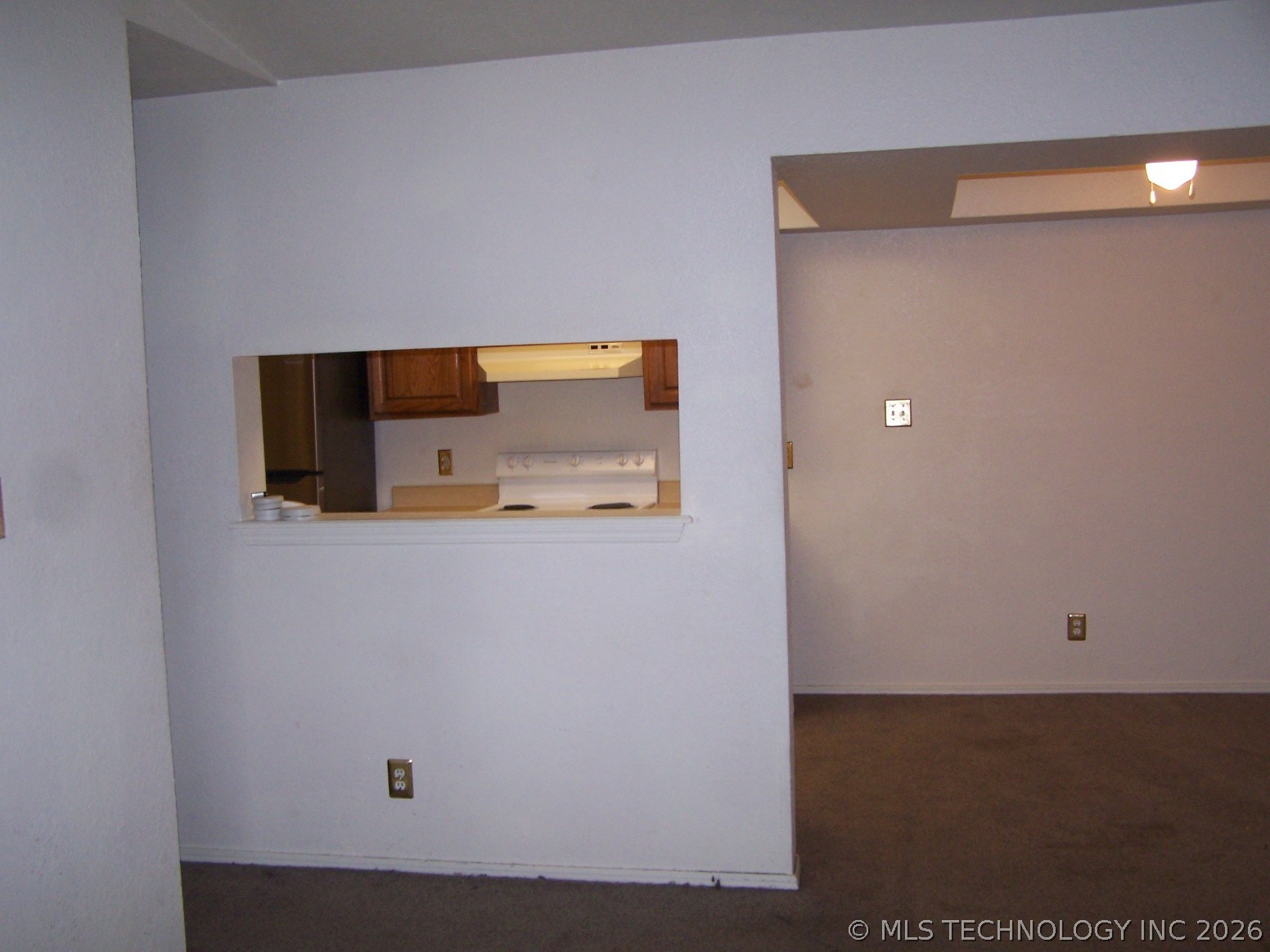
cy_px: 476
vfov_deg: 37.7
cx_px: 635
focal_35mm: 38
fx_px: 1394
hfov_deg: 49.0
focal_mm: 6.3
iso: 140
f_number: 2.8
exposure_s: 1/60
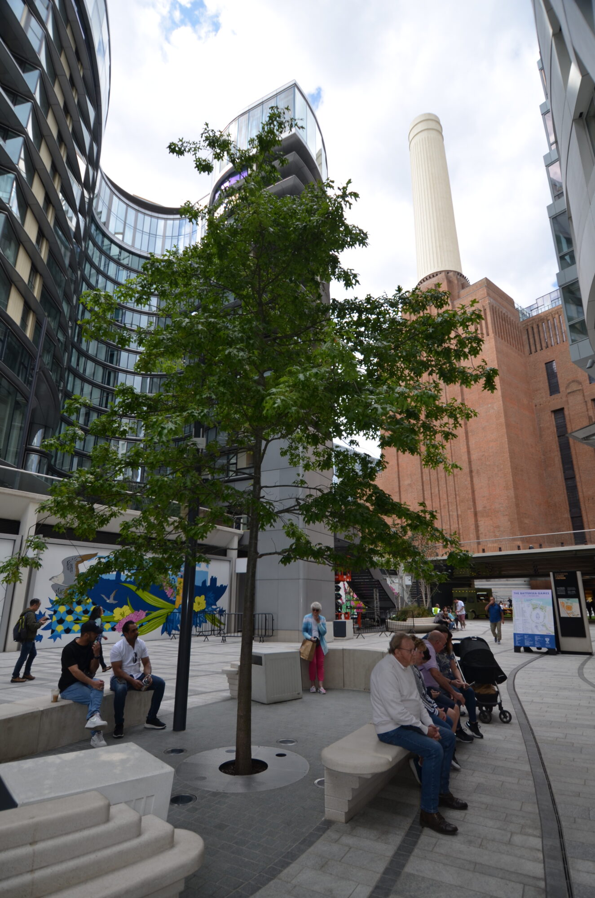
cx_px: 298
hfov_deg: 67.2
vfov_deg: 90.1
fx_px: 448
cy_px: 449
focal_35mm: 18
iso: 100
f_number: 4.5
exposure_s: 1/200
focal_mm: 12
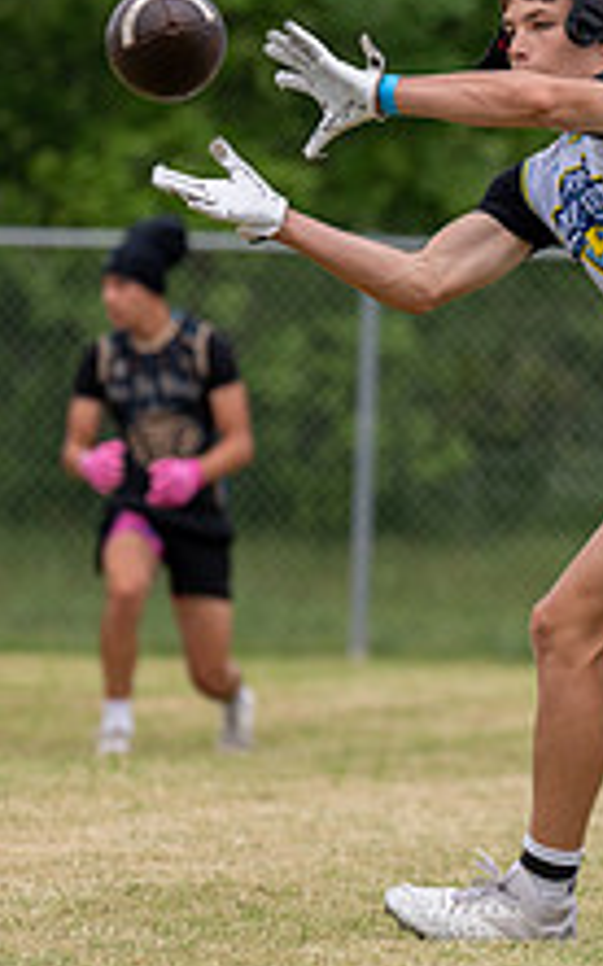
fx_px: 9577
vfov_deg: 5.8
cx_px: 564
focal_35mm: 364
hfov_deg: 3.6
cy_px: 420
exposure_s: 1/2500
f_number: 2.8
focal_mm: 127
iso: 200
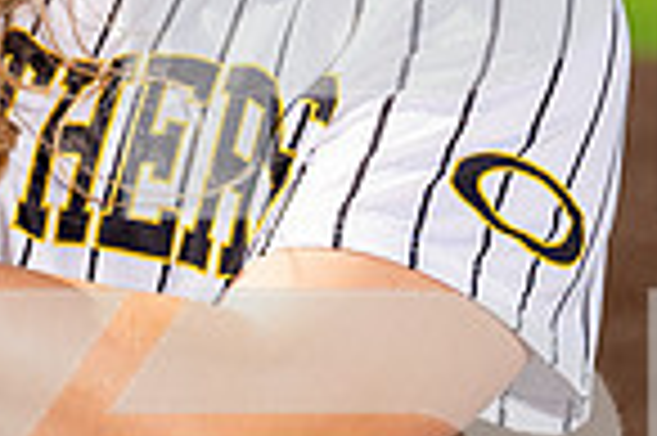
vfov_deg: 4.9
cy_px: -16
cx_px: 36
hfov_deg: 7.4
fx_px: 5068
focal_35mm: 278
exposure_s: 1/1000
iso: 100
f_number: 4
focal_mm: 70
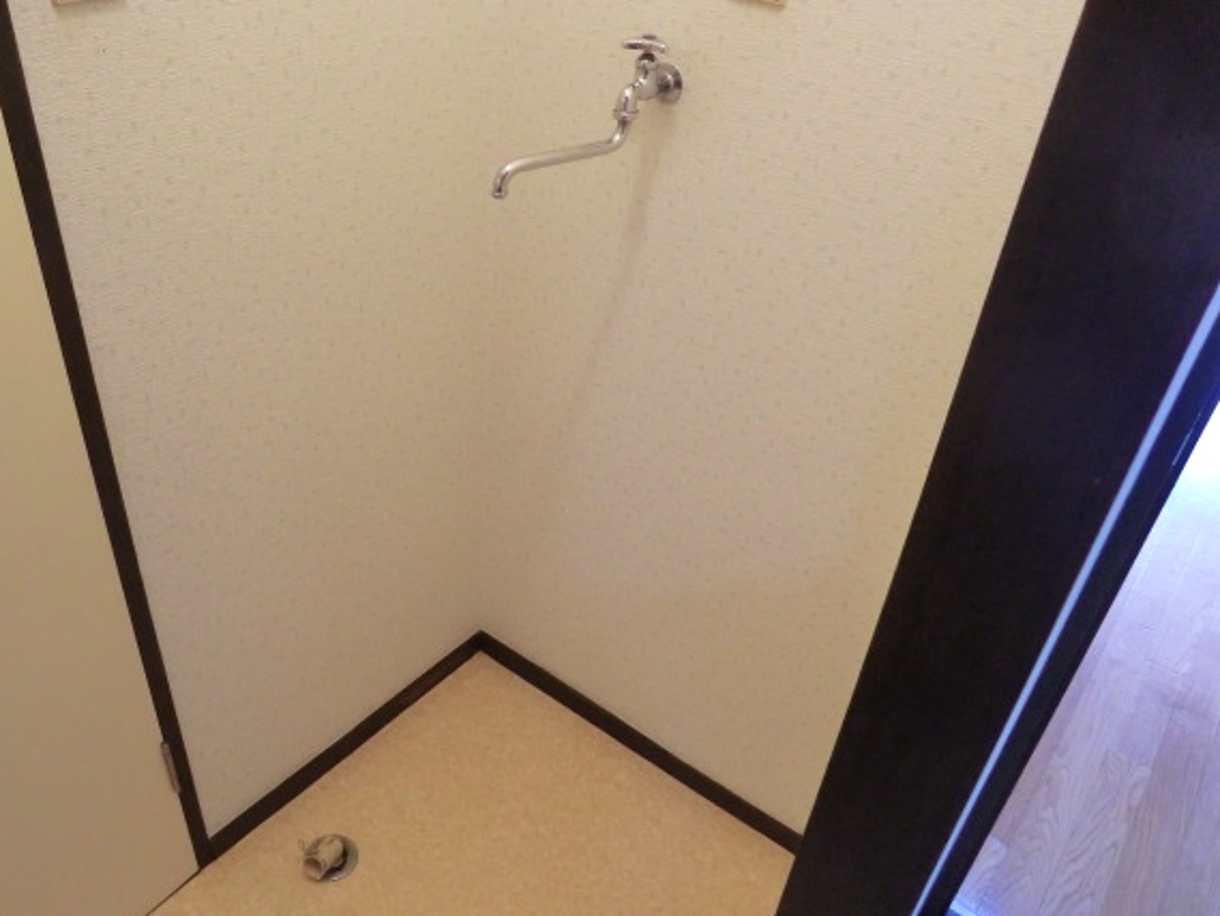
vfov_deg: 51.3
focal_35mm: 27
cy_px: 485
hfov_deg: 65.2
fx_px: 952
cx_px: 555
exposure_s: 1/60
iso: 500
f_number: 3.2
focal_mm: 4.3
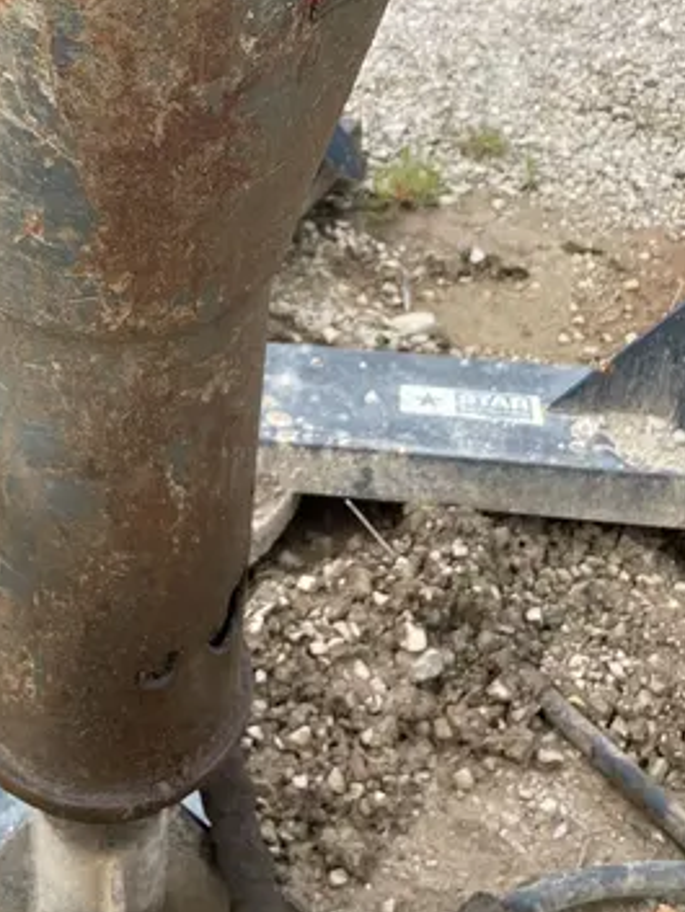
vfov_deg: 32.8
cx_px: 72
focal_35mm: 54
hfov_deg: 26.2
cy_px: 9
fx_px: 1424
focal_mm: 4.2
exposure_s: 1/1221
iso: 50
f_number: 1.6
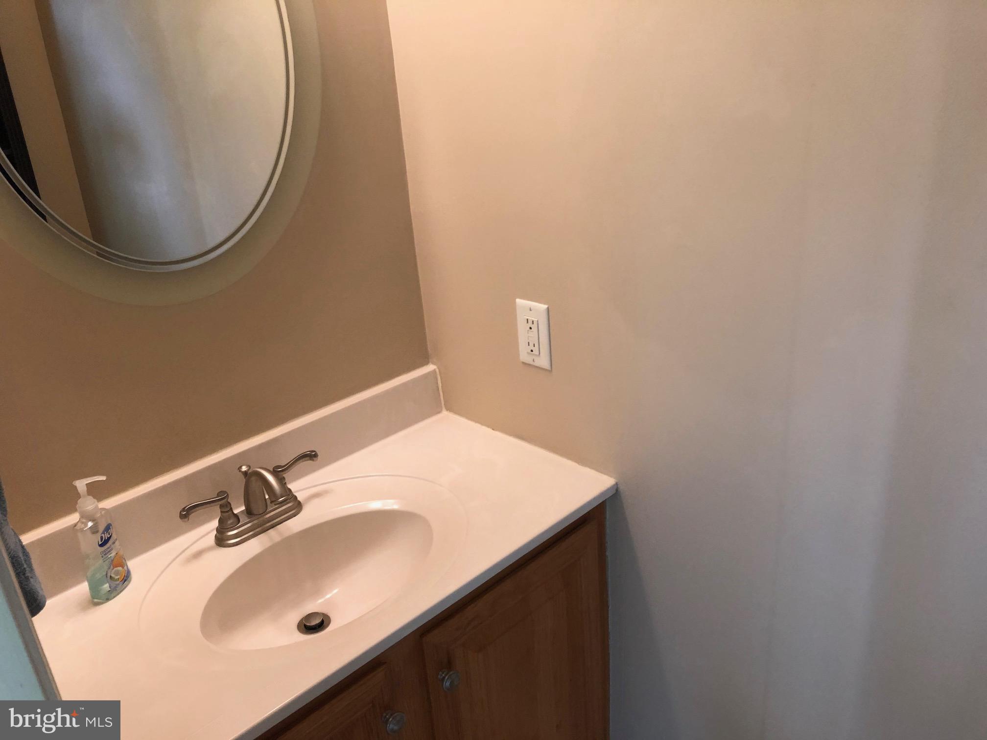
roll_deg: +7.2
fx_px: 798
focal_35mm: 28
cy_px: 370
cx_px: 494
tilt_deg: -25.0
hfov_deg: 63.4
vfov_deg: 49.7
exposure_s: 1/30
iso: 32
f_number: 1.8
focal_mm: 4
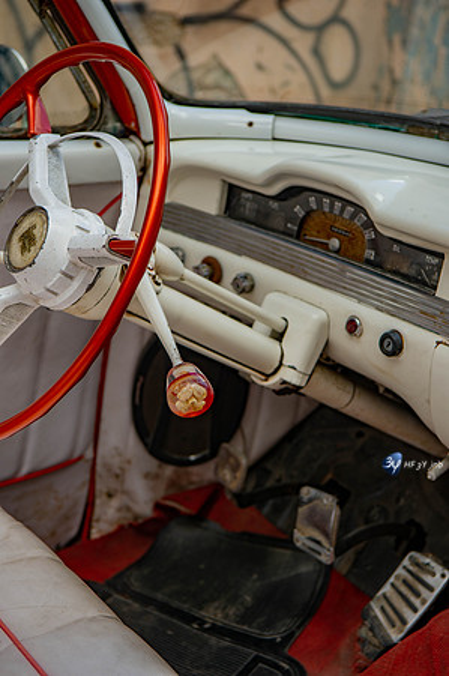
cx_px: 224
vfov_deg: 28.9
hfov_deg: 19.4
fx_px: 1313
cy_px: 338
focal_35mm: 70
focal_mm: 70
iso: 100
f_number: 5.6
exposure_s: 1/125
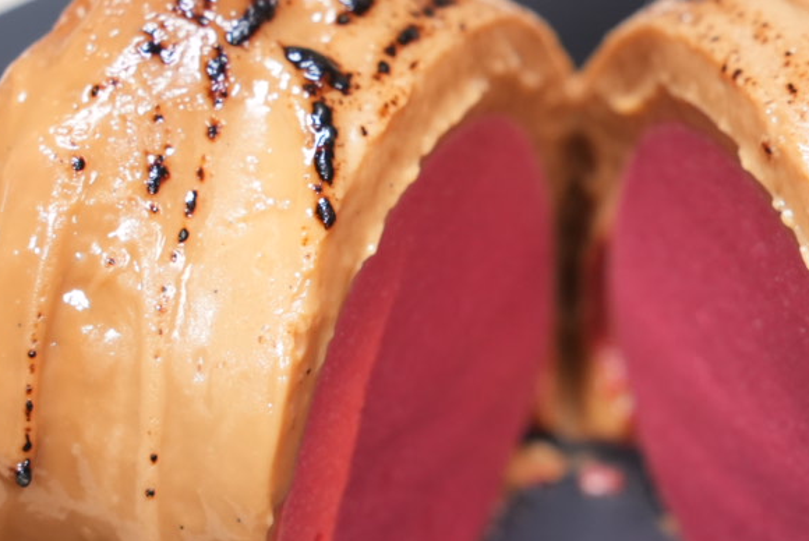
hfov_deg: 5.4
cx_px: 596
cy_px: 396
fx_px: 8525
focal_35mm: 379
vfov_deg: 3.6
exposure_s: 1/160
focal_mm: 136
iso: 1250
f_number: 5
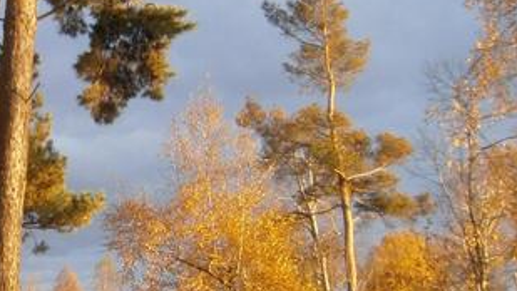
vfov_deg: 13.9
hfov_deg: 23.1
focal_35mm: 87
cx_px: -37
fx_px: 1193
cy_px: 104
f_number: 2.8
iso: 80
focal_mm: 4.7
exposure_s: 1/80
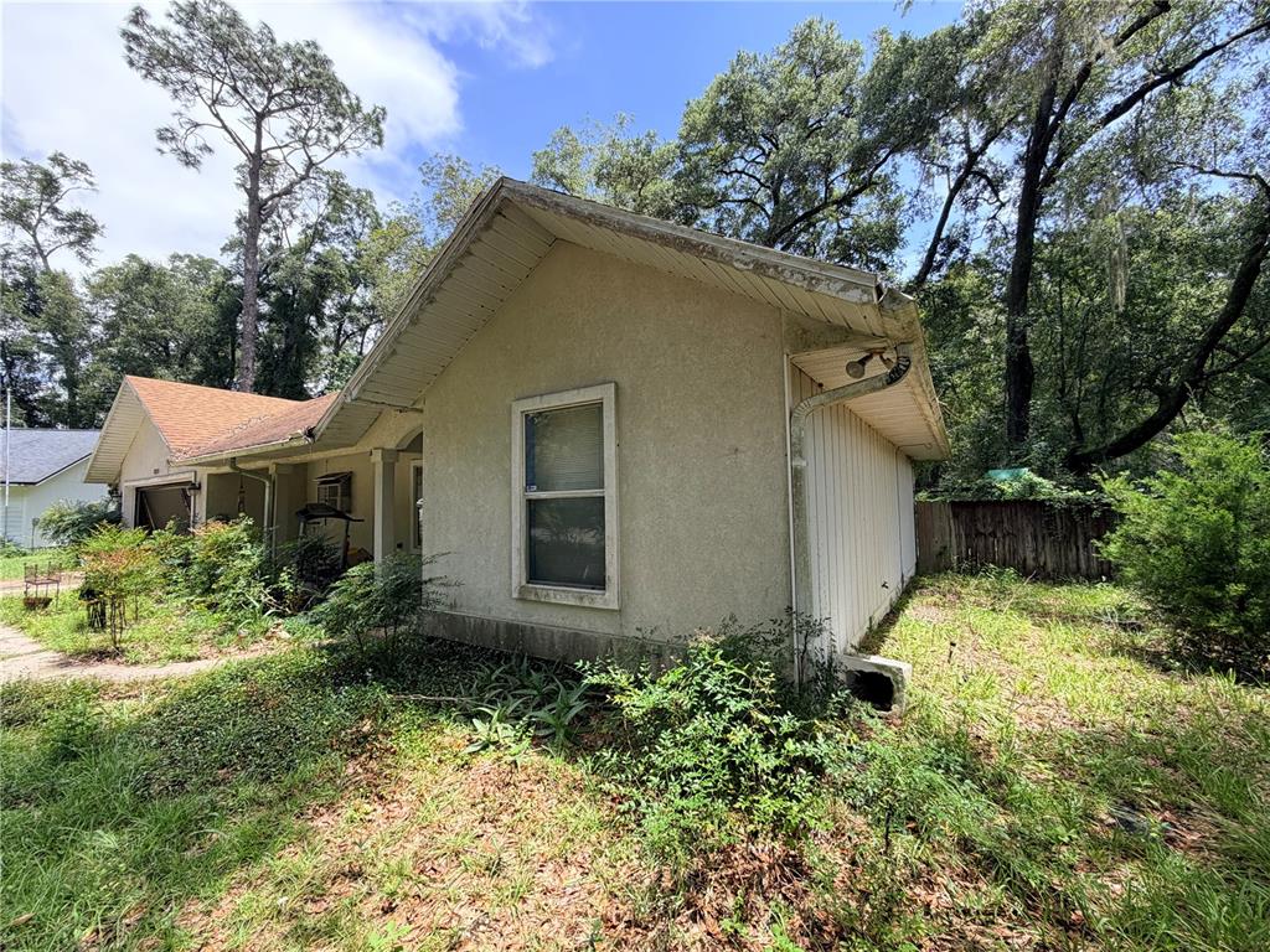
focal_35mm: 14
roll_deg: +1.4
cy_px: 476
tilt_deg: +3.1
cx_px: 635
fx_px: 514
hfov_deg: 102.1
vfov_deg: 85.7
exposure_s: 1/482
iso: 64
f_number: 2.2
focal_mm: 2.22
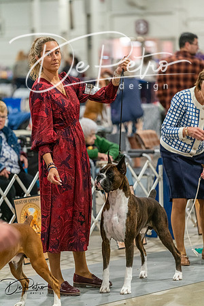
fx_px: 1623
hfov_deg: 7.2
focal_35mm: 191
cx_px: 102
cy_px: 153
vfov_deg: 10.8
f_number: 3.5
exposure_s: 1/250
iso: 6400
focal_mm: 191
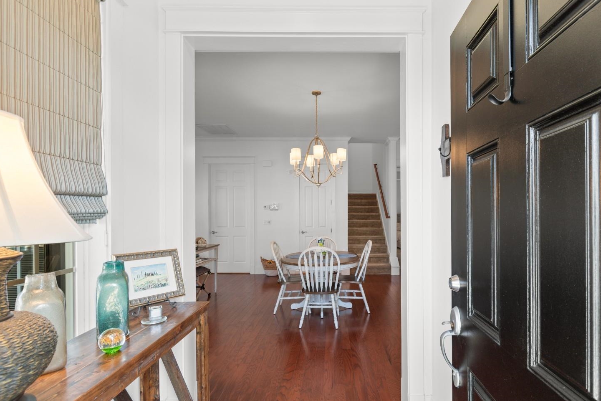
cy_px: 211
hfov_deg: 89.7
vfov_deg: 67.3
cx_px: 334
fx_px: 300
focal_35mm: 18
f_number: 4.8
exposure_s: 1/5
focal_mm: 11
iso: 100
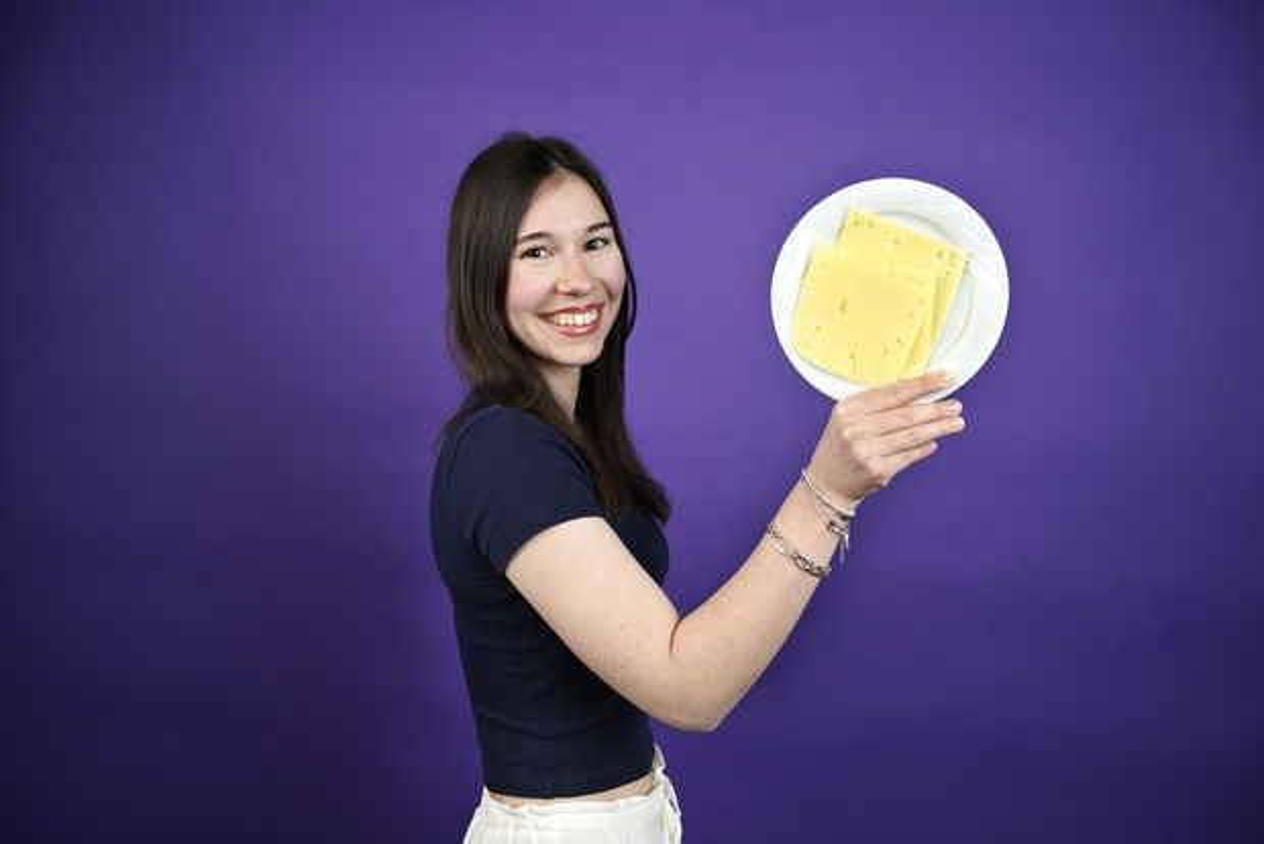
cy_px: 422
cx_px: 632
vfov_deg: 42.4
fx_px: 1089
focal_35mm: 31
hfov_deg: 60.3
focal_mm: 31
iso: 1000
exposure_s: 1/200
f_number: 8
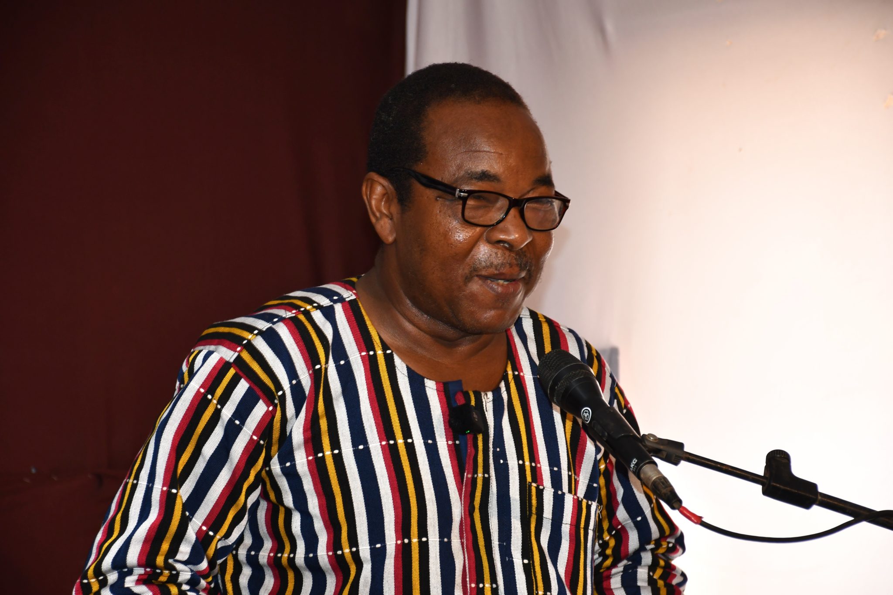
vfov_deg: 10.2
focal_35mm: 135
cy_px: 298
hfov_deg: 15.2
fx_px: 3348
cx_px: 446
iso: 640
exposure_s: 1/60.2
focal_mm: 90
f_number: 5.3
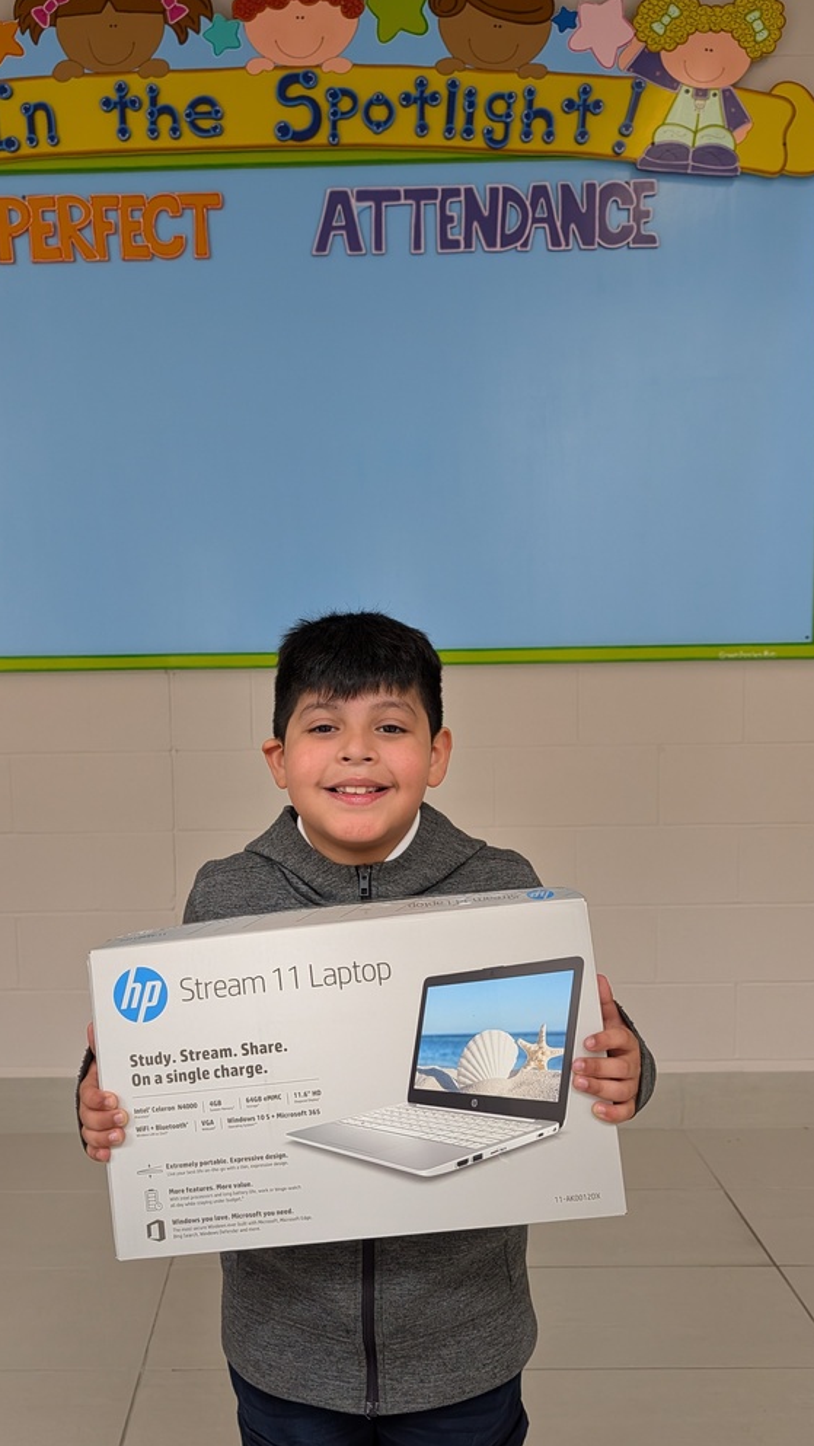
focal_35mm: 27
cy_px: 728
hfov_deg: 42.6
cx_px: 314
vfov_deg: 69.8
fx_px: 1035
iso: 831
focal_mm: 6.9
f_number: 1.68
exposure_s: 1/1361
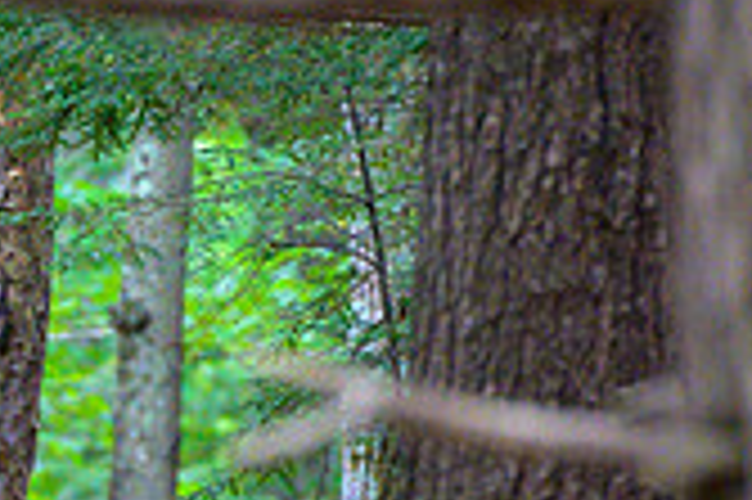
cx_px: -144
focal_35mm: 694
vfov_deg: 2.0
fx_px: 14482
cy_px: 658
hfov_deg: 3.0
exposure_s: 1/200
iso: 8000
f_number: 4
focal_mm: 200
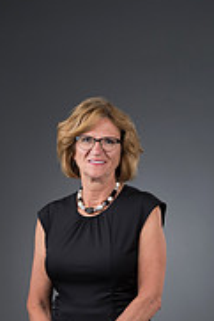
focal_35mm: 199
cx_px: 101
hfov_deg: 6.9
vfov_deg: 10.2
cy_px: 372
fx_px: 1771
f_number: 5.6
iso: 160
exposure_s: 1/250
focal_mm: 80
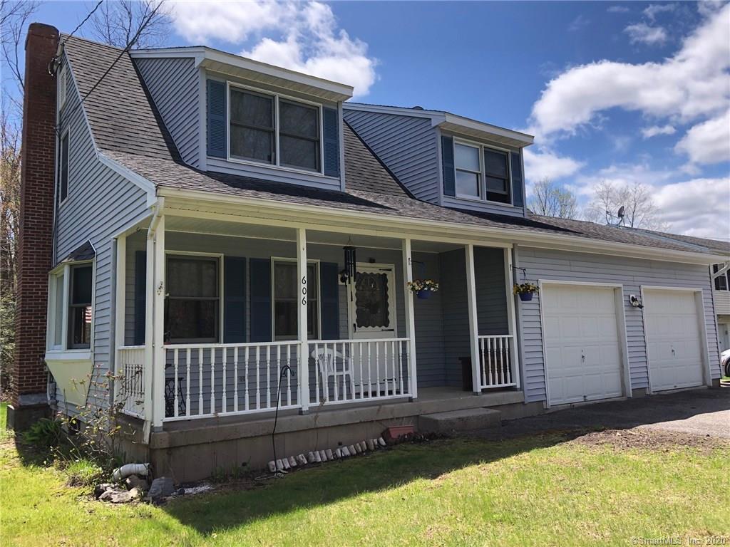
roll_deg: +1.5
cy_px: 274
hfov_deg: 63.4
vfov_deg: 49.7
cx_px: 365
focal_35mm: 28
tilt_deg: +7.3
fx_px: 590
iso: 20
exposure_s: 1/1143
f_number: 1.8
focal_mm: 3.99
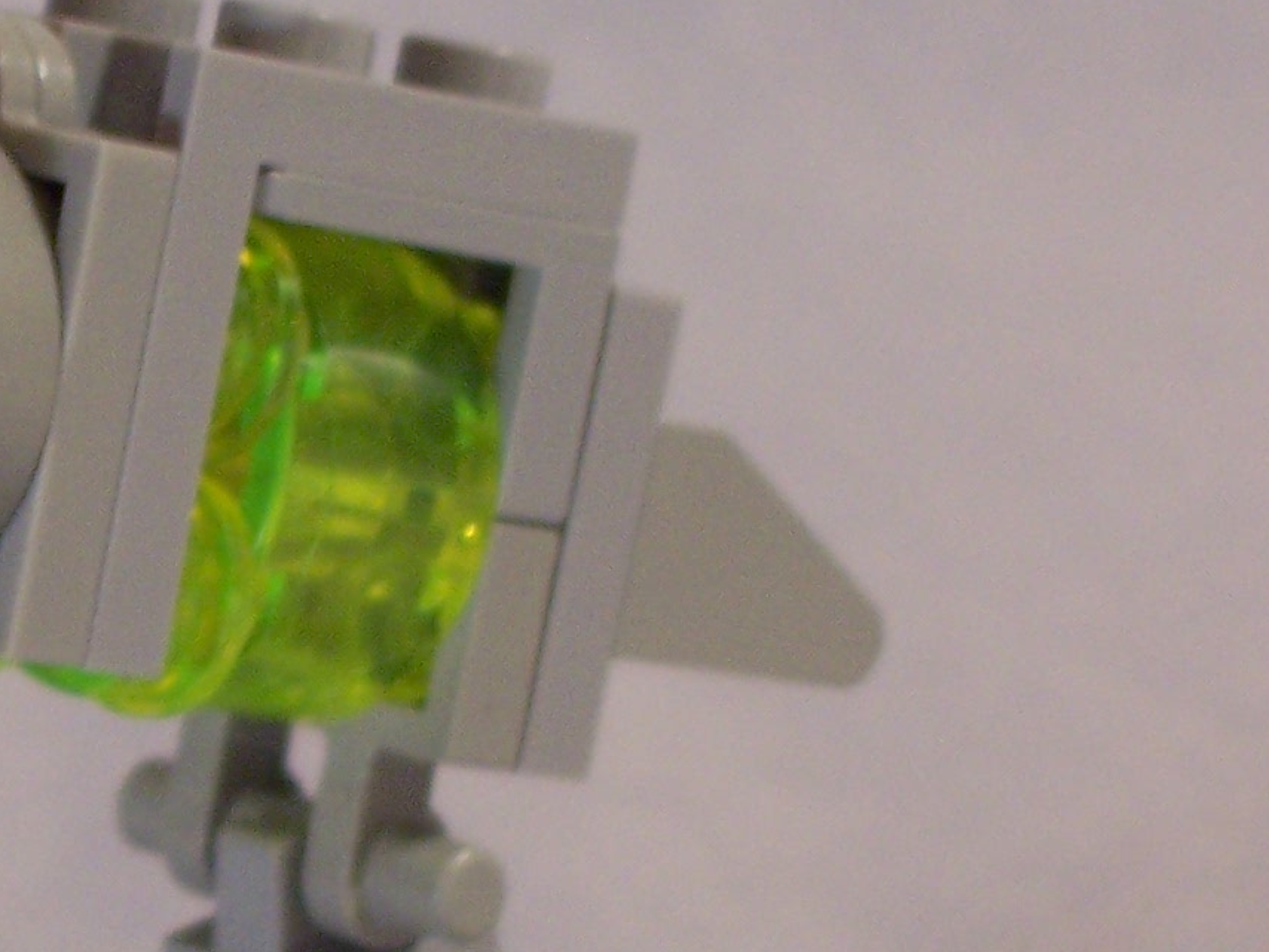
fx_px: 8507
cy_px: 697
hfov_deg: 8.5
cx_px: 158
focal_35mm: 232
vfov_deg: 6.4
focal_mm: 14.7
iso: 140
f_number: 3.4
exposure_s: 1/8
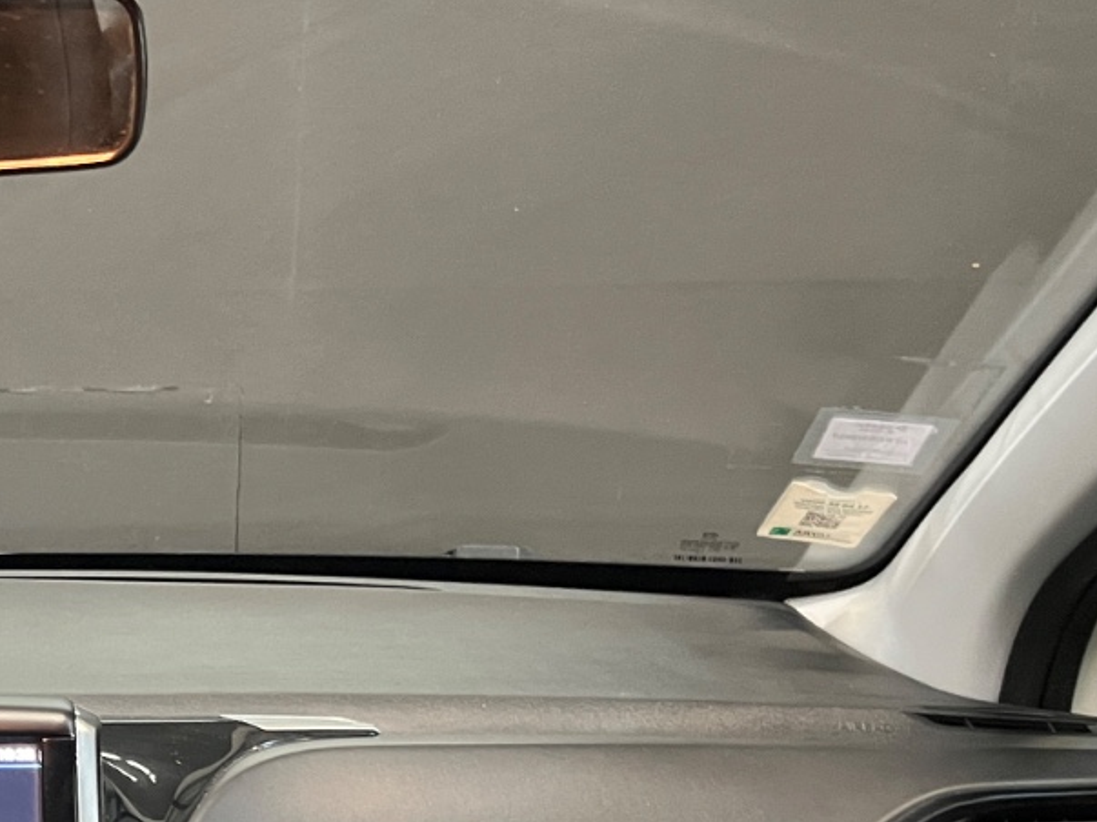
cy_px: 855
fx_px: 2186
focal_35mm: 69
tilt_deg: -15.9
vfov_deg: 20.5
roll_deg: +0.8
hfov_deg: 25.4
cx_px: -204
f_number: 1.6
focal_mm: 5.1
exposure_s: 1/25
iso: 640
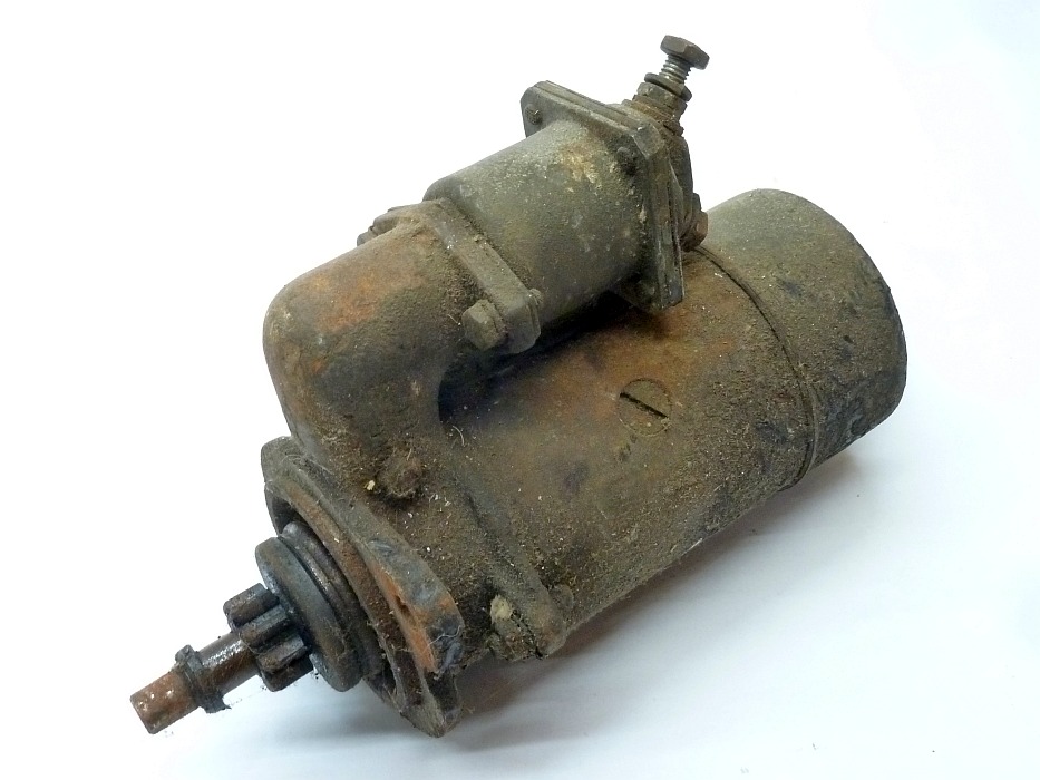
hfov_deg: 50.1
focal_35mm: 37
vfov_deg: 38.7
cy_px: 390
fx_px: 1112
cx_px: 520
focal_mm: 6.1
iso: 400
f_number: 3.6
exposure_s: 1/13
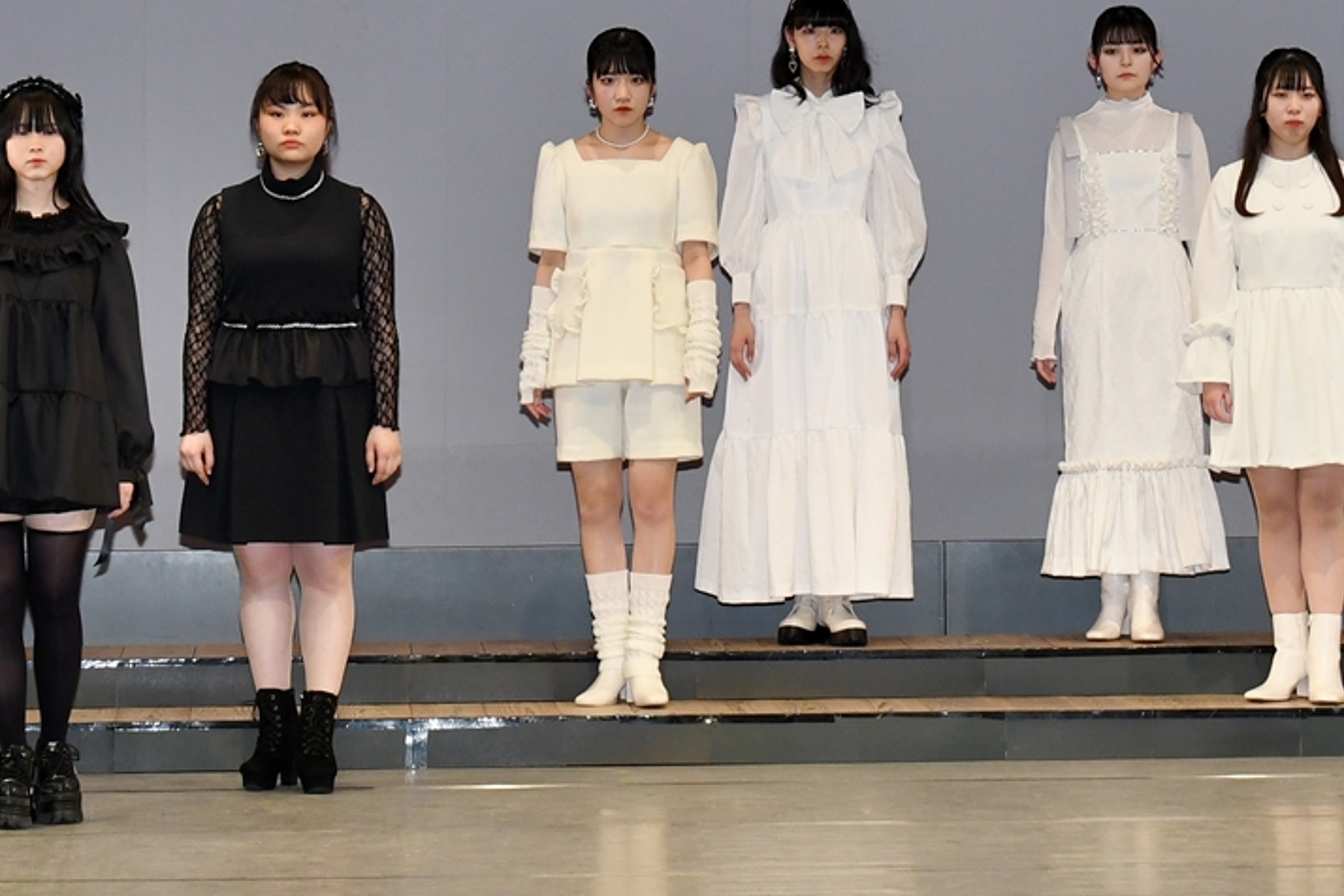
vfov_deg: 5.7
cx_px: 875
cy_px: -90
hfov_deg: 8.5
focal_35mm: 242
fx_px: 9034
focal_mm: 60
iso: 800
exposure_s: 1/250
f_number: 5.6
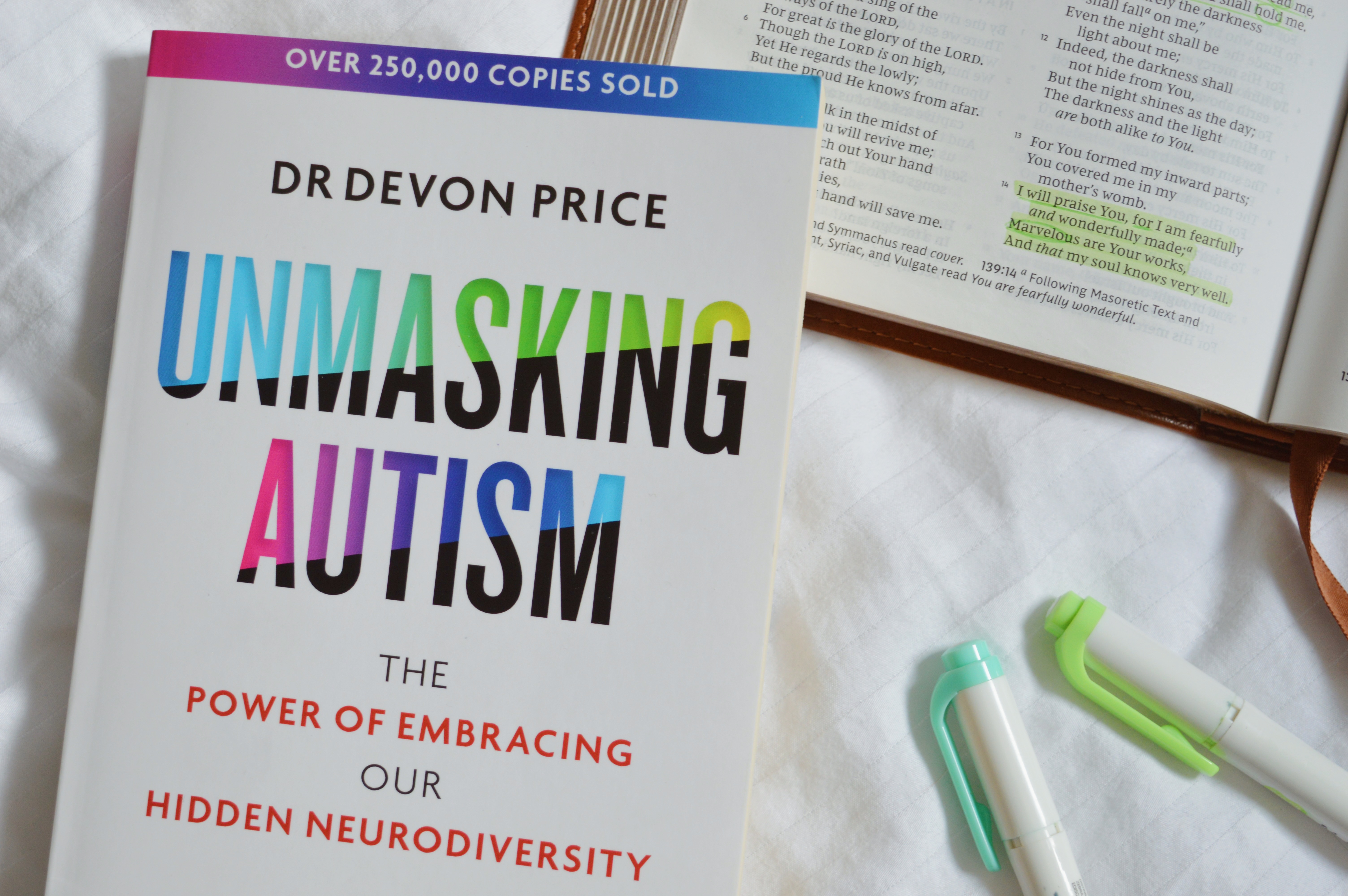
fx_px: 2245
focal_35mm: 60
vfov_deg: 22.6
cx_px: 674
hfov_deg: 33.4
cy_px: 448
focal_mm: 40
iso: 400
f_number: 4.8
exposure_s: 1/50
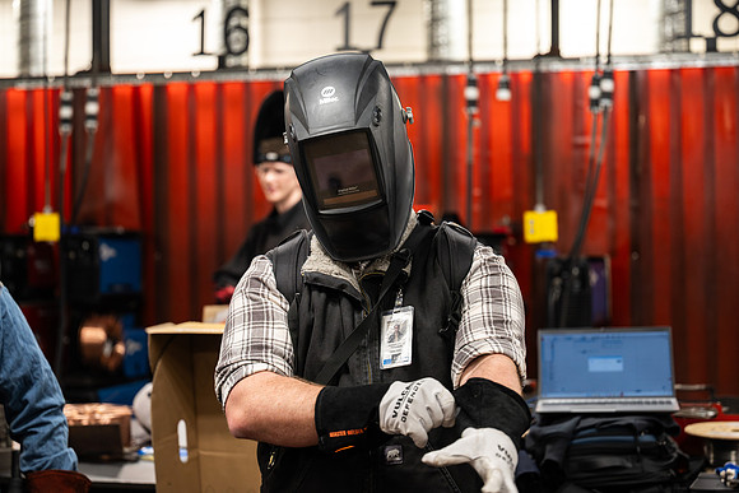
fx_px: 1570
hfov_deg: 26.5
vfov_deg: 17.8
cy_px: 224
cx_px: 370
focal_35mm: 76
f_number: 2.8
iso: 800
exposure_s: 1/200
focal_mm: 70
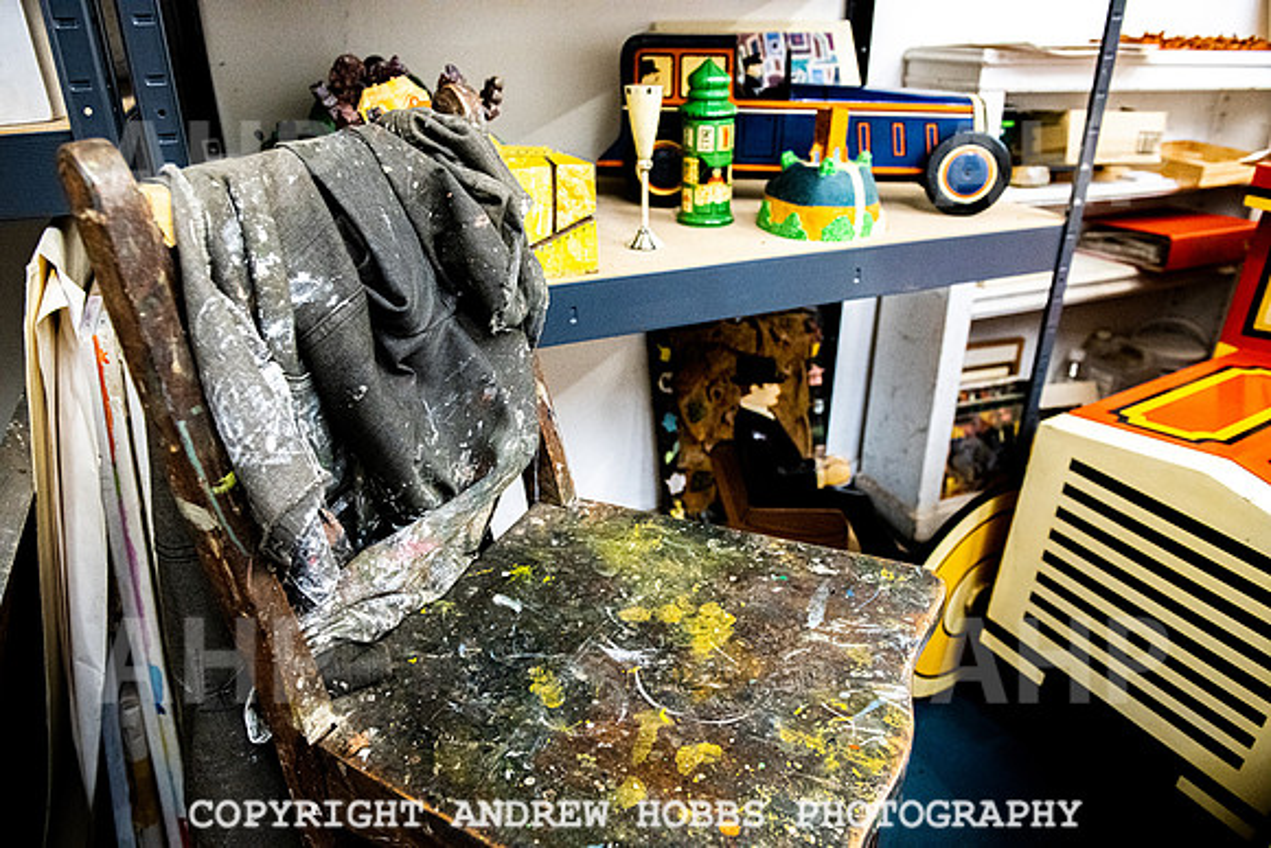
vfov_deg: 53.2
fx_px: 847
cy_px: 424
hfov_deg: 73.7
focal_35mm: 24
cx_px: 636
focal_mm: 24
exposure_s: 1/80
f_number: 5
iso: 2500
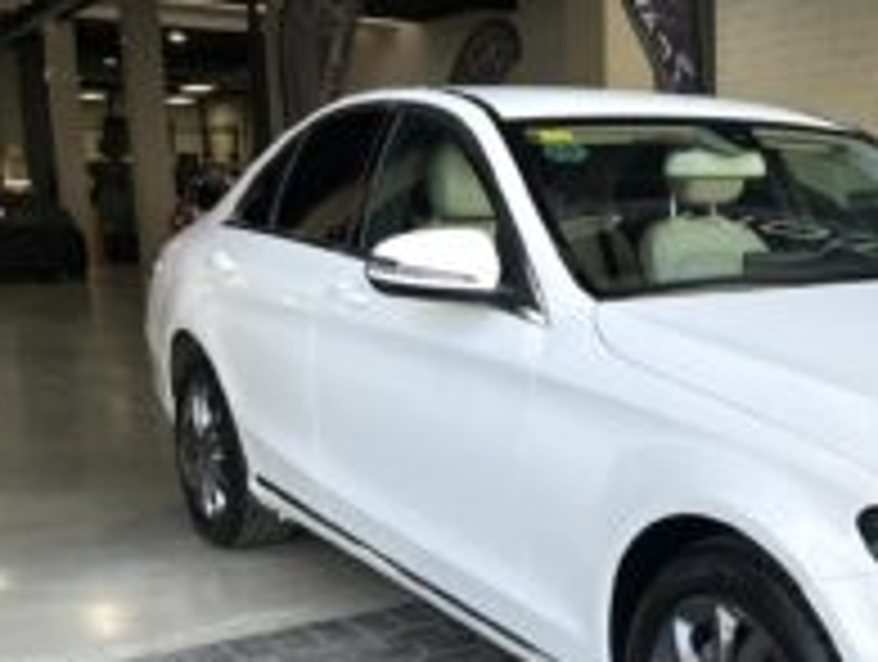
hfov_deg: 33.8
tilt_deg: -10.0
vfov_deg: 27.4
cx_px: 819
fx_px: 1347
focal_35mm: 53
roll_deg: +0.8
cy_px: 457
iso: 50
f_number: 1.6
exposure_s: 1/529
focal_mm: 5.1
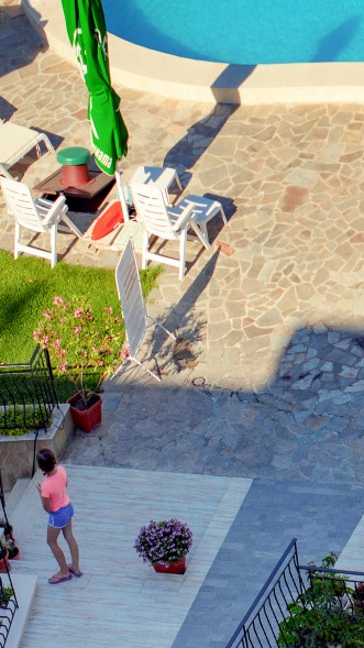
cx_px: 599
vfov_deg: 17.6
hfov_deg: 9.6
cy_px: 142
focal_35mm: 121
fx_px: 2078
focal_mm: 42
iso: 200
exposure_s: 1/800
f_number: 7.1
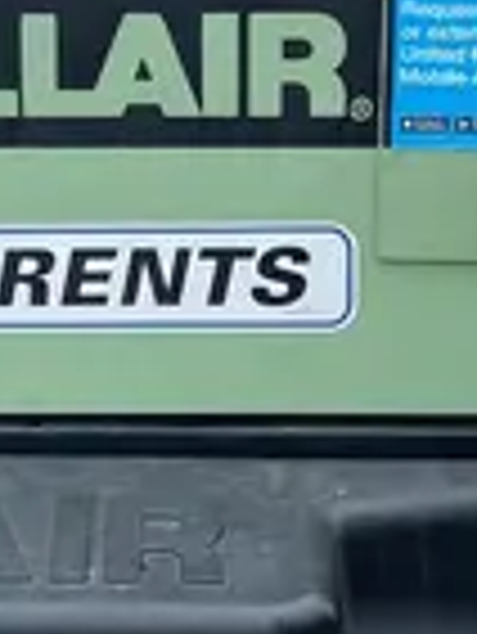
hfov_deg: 11.0
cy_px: 160
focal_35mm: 135
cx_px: 108
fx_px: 2477
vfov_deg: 14.5
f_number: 1.8
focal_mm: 4.25
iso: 32
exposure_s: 1/2141
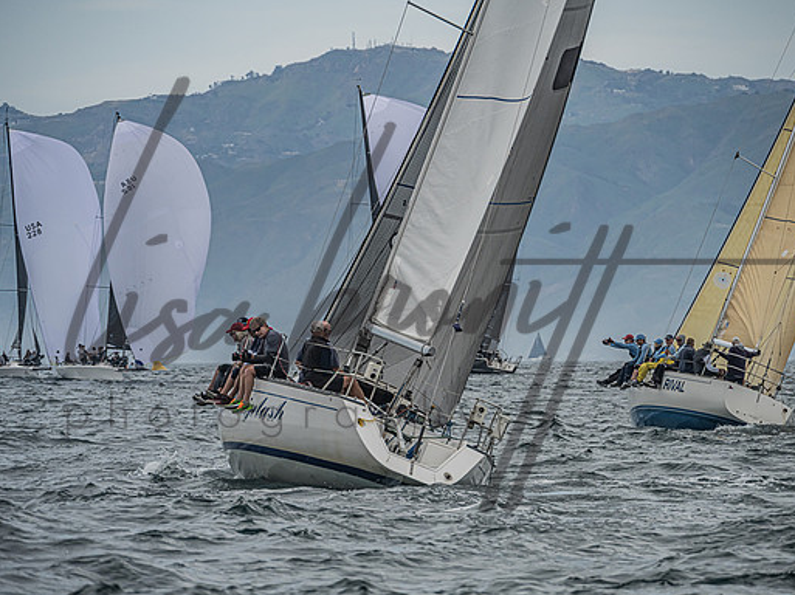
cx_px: 431
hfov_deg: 6.5
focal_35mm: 305
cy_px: 322
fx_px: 7000
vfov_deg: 4.9
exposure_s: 1/3200
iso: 400
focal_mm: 260
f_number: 8
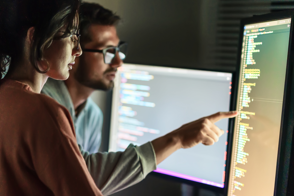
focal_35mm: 97
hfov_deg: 21.0
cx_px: 137
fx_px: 792
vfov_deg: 14.1
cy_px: 106
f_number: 1.8
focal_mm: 85
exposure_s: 1/100
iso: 3200
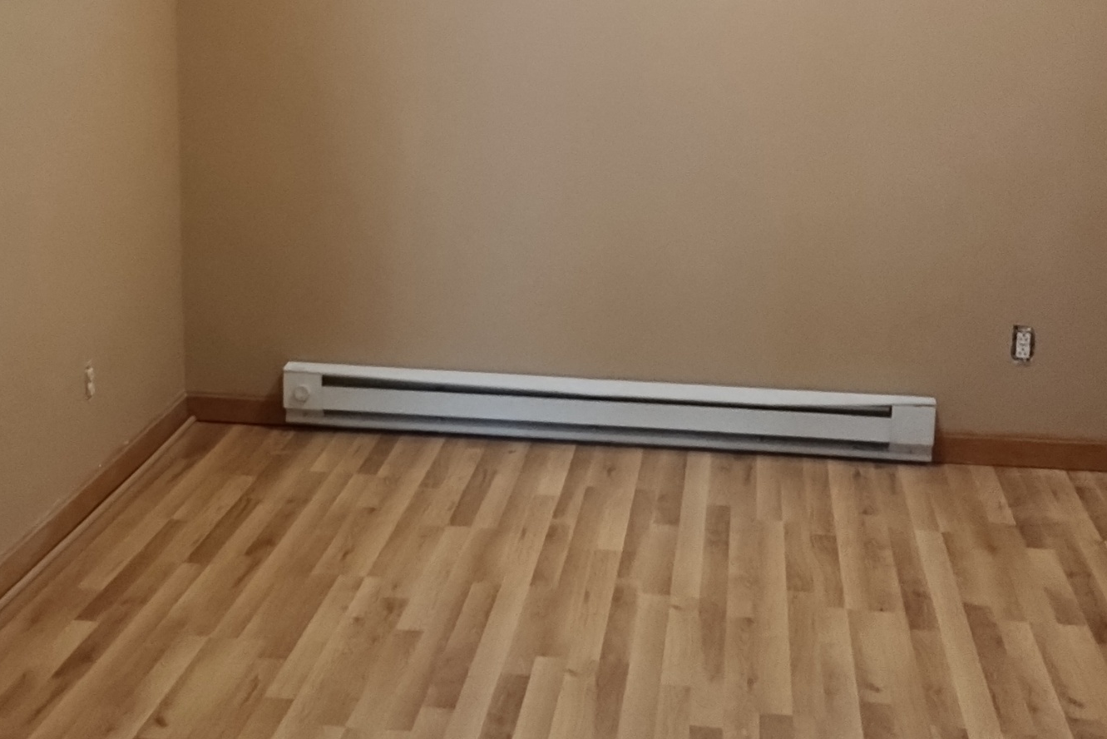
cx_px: 410
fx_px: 1845
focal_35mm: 60
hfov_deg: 33.2
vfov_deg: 22.6
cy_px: 273
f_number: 1.7
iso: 195
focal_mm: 4.71
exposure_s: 1/40
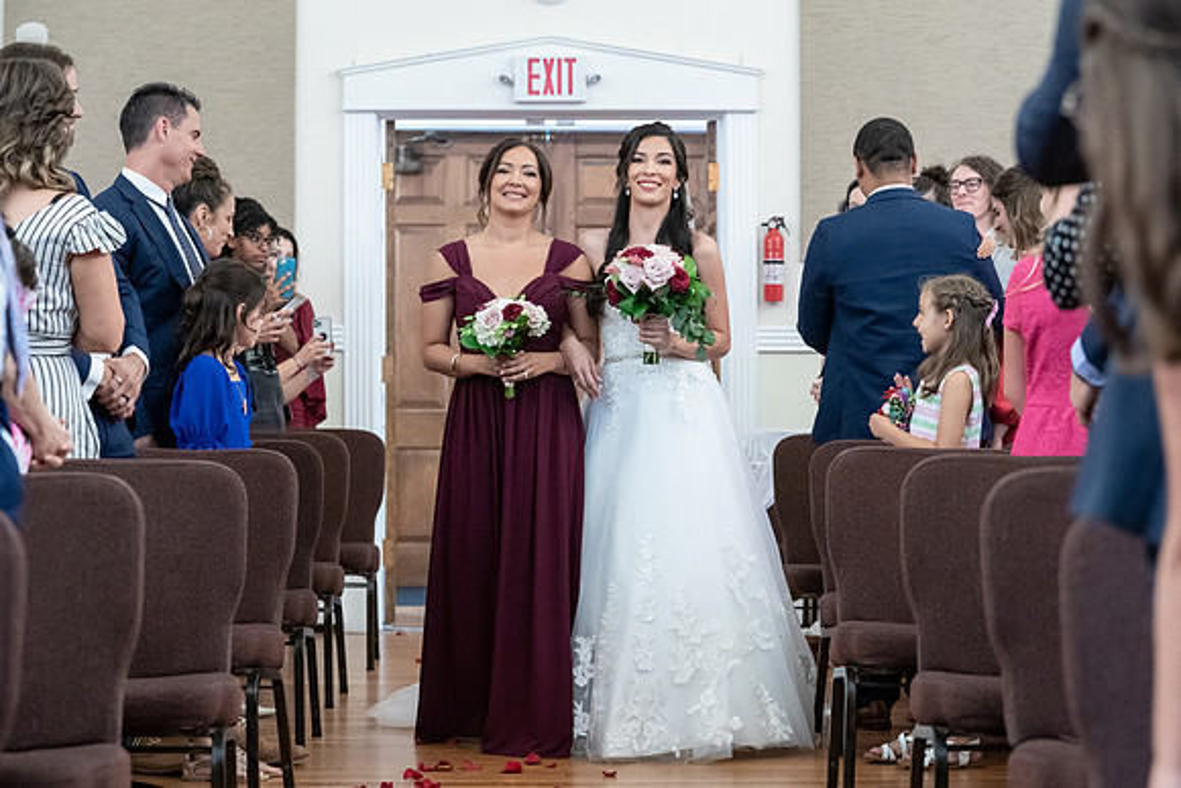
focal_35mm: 82
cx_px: 610
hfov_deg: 24.7
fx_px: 2692
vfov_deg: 16.7
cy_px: 407
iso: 6400
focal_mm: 78
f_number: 4
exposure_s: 1/100
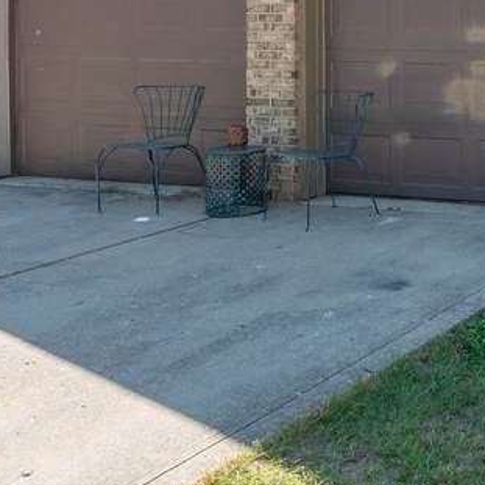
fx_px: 999
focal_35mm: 63
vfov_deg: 24.8
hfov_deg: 23.6
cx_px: 655
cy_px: -87
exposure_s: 1/30
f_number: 11
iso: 50
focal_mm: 18
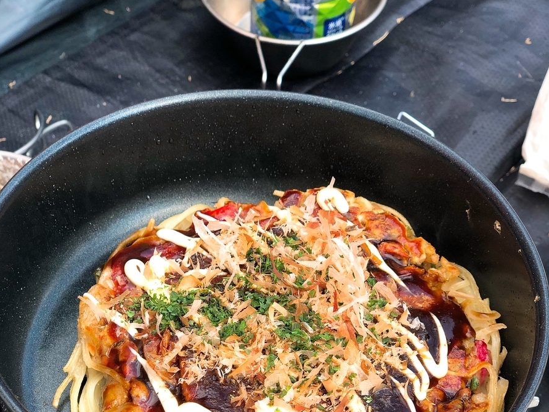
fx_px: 1111
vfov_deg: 20.7
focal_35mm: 70
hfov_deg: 27.8
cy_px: 339
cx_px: 274
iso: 16
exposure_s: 1/60
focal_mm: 6
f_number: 2.4
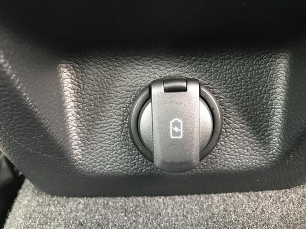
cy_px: 114
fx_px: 248
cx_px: 153
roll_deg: +2.5
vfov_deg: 49.7
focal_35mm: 28
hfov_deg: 63.4
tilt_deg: -32.7
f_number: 1.8
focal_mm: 3.99
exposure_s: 1/7
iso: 100
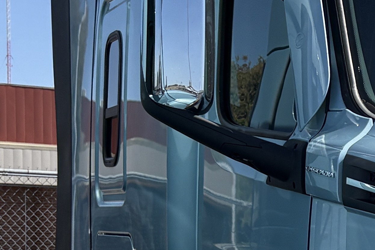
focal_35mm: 124
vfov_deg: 10.8
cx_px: 696
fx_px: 1291
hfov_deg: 14.4
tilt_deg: -2.4
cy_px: 310
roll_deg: -0.6
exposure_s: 1/3623
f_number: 1.6
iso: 64
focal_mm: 5.96
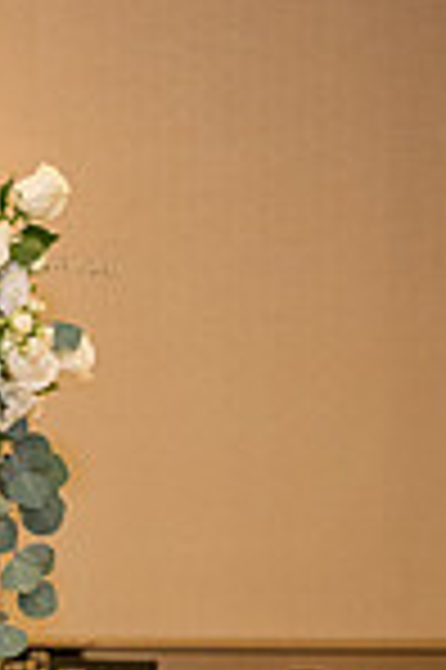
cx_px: -725
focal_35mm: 214
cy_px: 528
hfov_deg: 6.1
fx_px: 3986
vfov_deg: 9.6
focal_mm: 55
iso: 1600
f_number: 2.8
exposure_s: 1/125
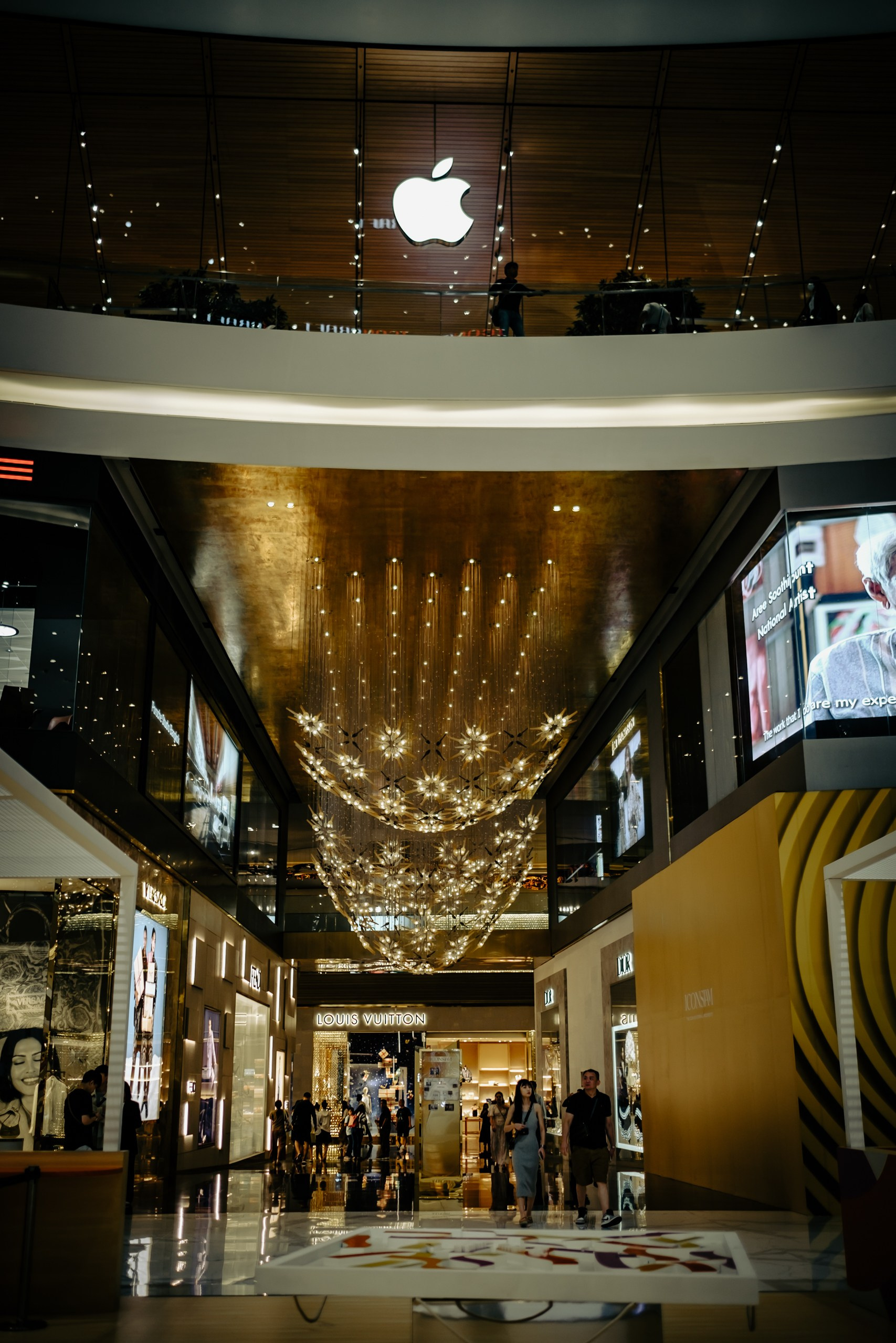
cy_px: 672
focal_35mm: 35
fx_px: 1306
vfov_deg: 54.4
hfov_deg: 37.9
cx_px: 448
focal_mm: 23
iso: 200
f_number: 1.4
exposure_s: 1/180
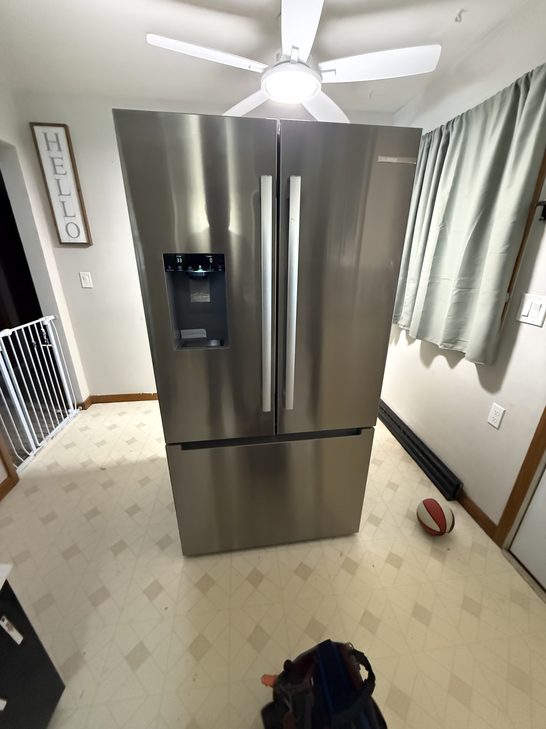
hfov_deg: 85.7
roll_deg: -0.5
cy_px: 364
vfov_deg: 102.1
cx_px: 273
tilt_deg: -21.2
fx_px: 294
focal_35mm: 14
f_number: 2.2
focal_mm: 2.22
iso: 1600
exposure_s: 1/59
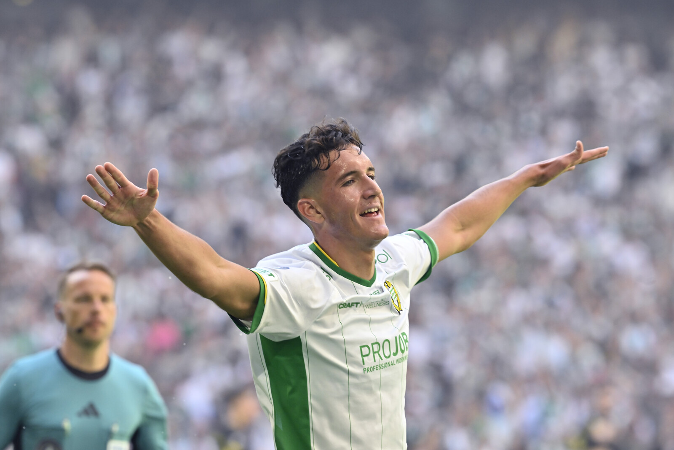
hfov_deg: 5.2
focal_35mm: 400
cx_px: 337
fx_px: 7489
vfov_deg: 3.4
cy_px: 225
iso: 2000
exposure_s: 1/640
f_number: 7.1
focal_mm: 400
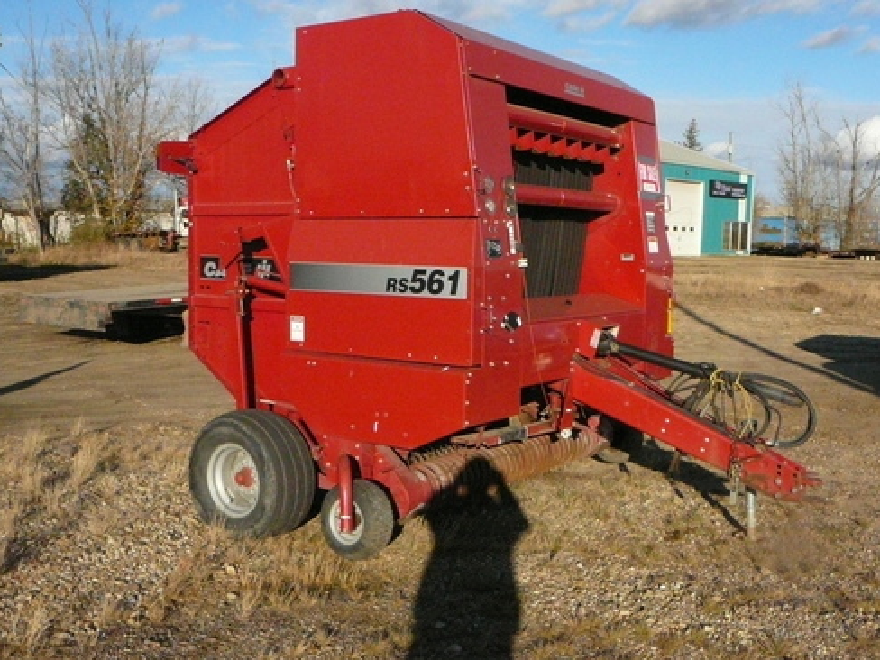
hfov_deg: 47.9
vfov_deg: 36.8
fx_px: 991
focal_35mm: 39
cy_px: 310
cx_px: 456
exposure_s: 1/2000
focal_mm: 5.2
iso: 400
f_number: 5
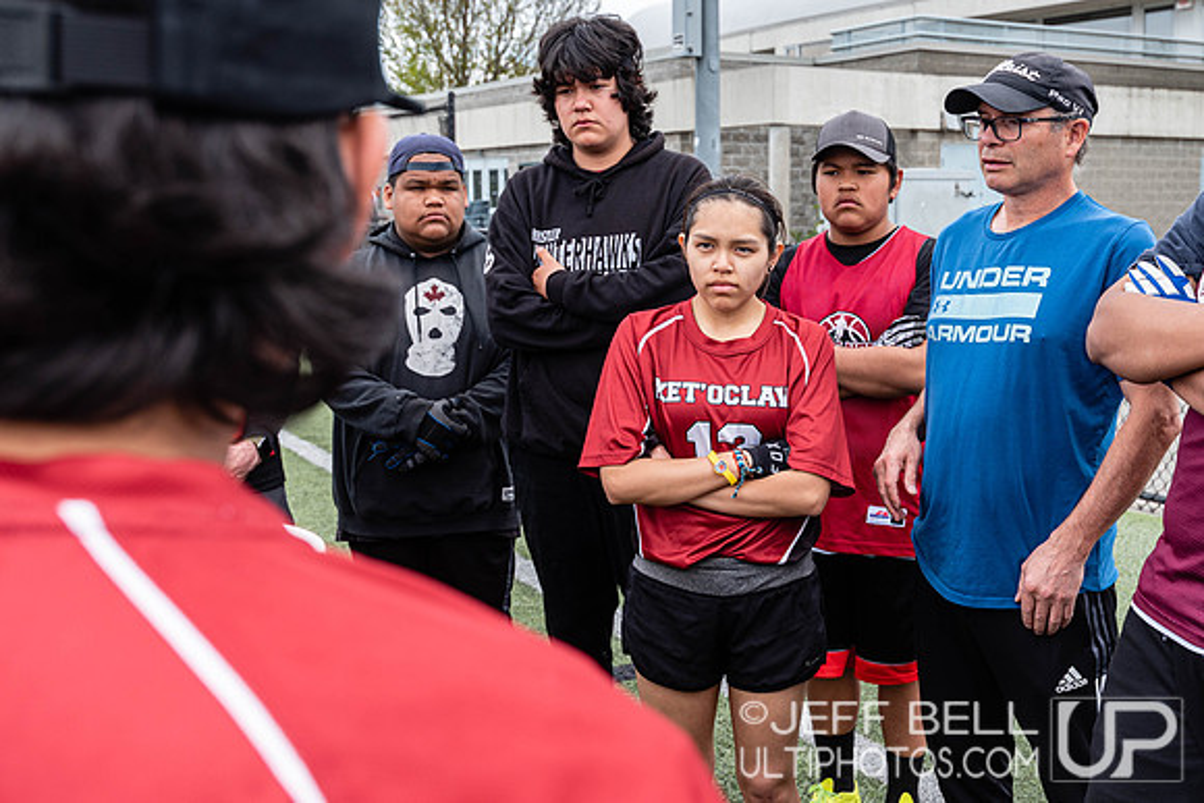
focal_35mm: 42
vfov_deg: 31.6
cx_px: 728
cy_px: 349
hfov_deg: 45.8
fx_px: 1416
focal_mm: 35
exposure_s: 1/400
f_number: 5.6
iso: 160
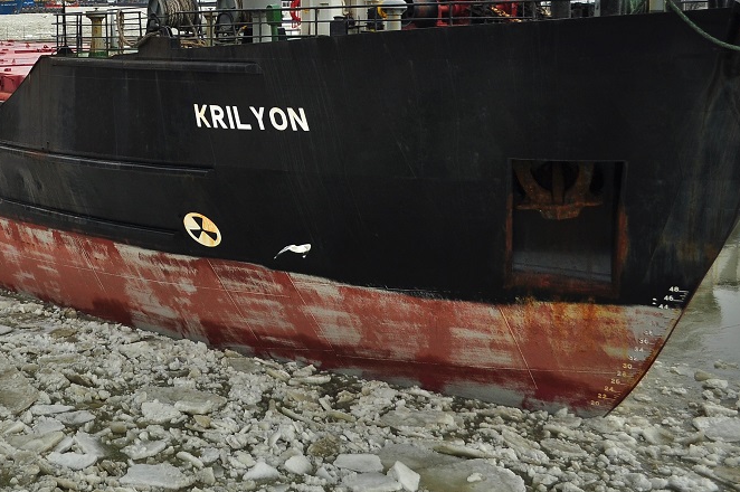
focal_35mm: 53
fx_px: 1088
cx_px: 177
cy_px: 34
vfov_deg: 24.6
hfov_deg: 36.6
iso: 200
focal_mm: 18
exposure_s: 1/800
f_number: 3.5
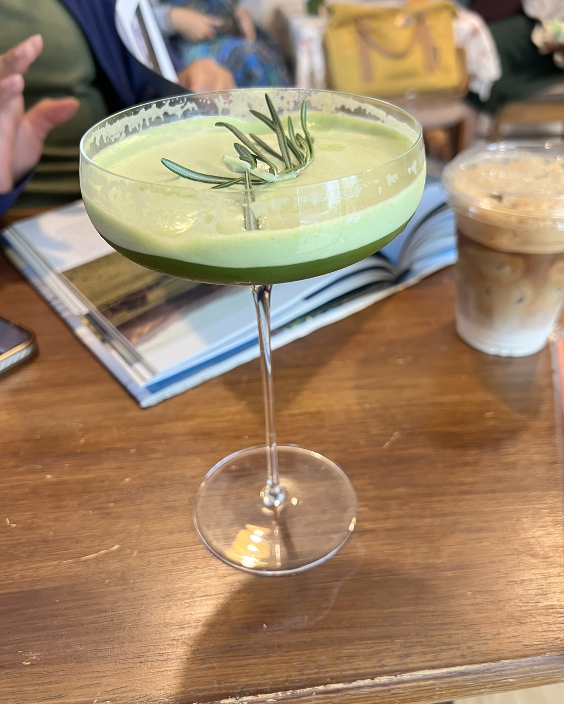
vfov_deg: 60.4
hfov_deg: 50.0
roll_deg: +2.0
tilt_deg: -36.1
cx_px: 289
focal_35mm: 29
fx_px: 605
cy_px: 346
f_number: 1.5
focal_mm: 5.7
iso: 100
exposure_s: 1/50
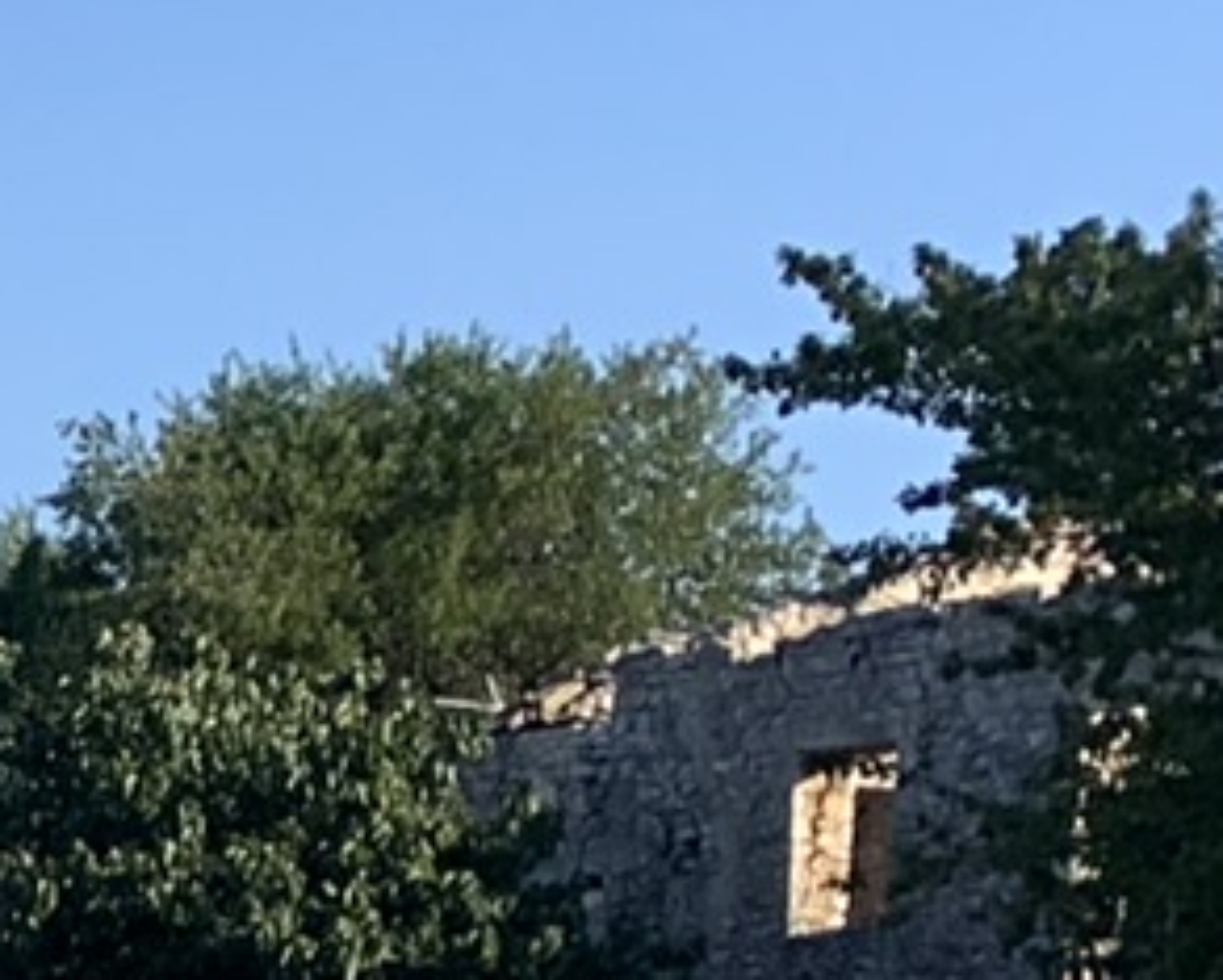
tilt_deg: -4.8
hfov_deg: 8.8
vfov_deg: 8.2
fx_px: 6447
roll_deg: -0.2
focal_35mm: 178
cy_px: 2153
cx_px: -2492
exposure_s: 1/1536
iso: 25
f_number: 1.8
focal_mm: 4.25
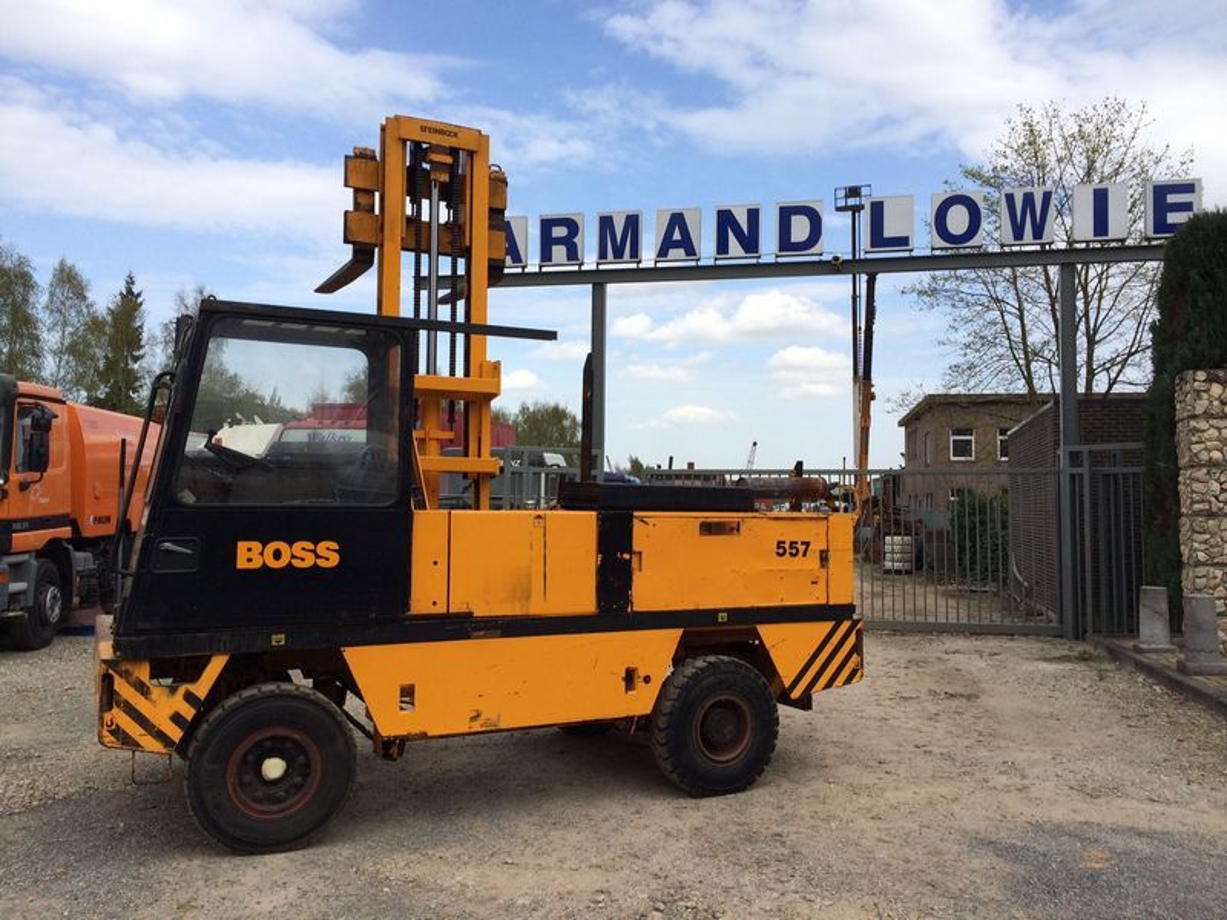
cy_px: 460
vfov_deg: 46.8
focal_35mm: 30
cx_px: 614
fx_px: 1063
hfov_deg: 60.0
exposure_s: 1/1580
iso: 32
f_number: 2.2
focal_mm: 4.12
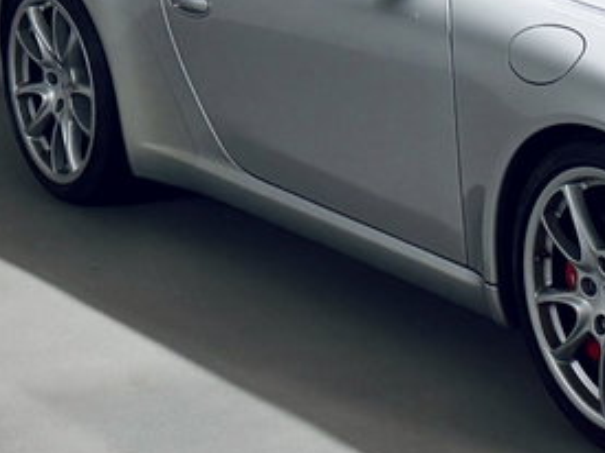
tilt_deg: -11.8
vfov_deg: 21.2
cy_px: 9
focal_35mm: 67
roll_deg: +0.7
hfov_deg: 25.8
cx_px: 737
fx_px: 1170
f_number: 1.78
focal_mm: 6.76
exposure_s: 1/100
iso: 200
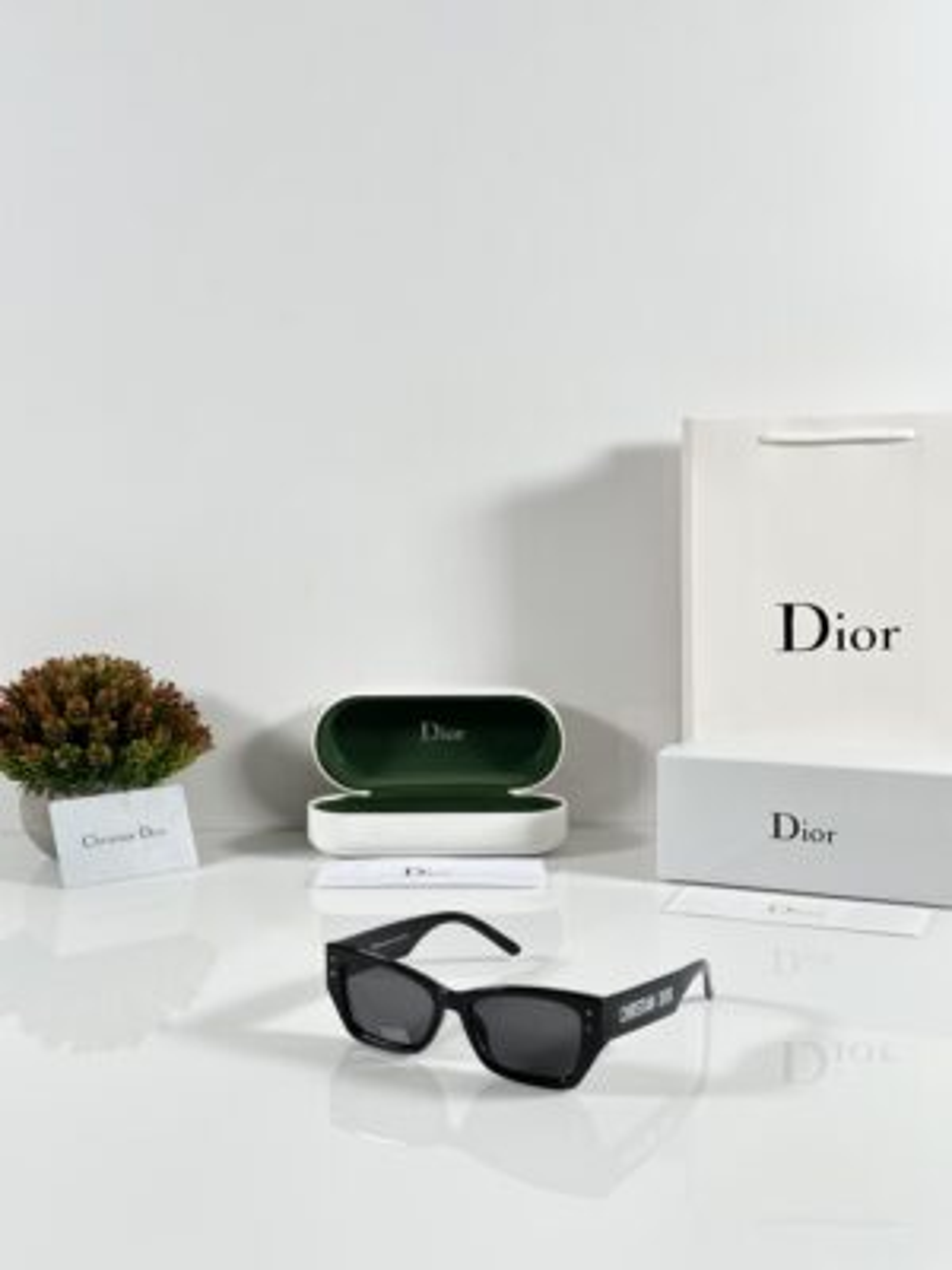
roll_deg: +0.8
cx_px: 476
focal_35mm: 48
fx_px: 1760
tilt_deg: -7.5
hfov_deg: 30.3
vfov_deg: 39.7
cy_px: 635
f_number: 1.78
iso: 80
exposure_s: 1/100
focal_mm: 6.86
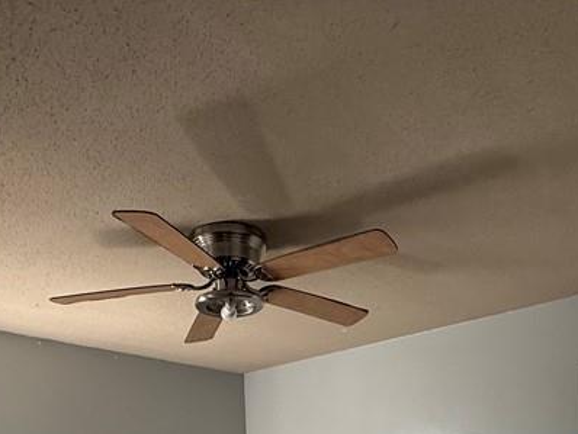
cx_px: 285
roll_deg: +1.6
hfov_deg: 51.3
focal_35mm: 36
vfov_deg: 31.7
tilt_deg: -3.7
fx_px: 601
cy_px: 546
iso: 320
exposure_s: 1/85
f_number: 2.2
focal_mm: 2.22
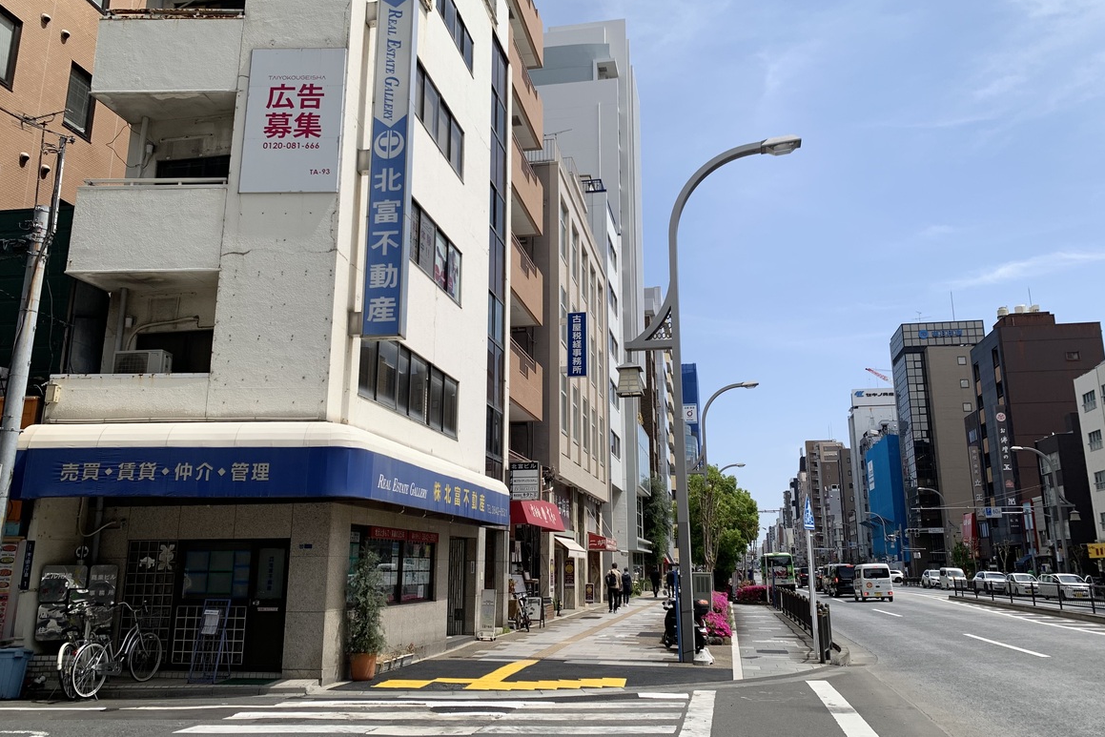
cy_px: 361
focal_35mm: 28
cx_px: 556
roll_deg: -0.3
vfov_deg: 46.4
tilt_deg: +14.2
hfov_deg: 65.5
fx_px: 859
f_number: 1.8
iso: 25
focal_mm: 4.25
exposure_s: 1/2994
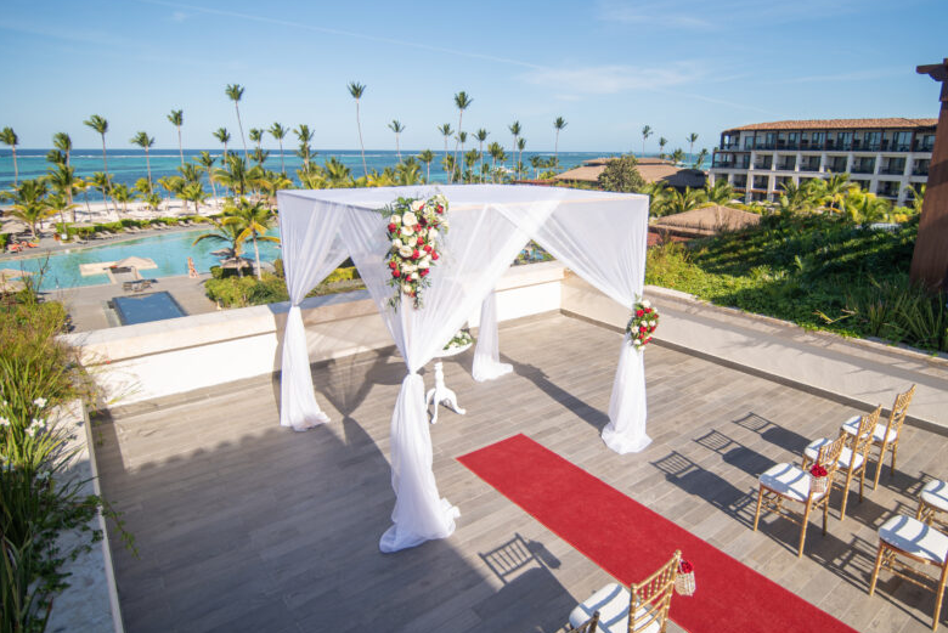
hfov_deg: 80.6
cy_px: 315
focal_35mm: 21
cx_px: 549
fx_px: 553
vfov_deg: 59.6
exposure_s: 1/2500
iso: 64
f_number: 2.8
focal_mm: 16
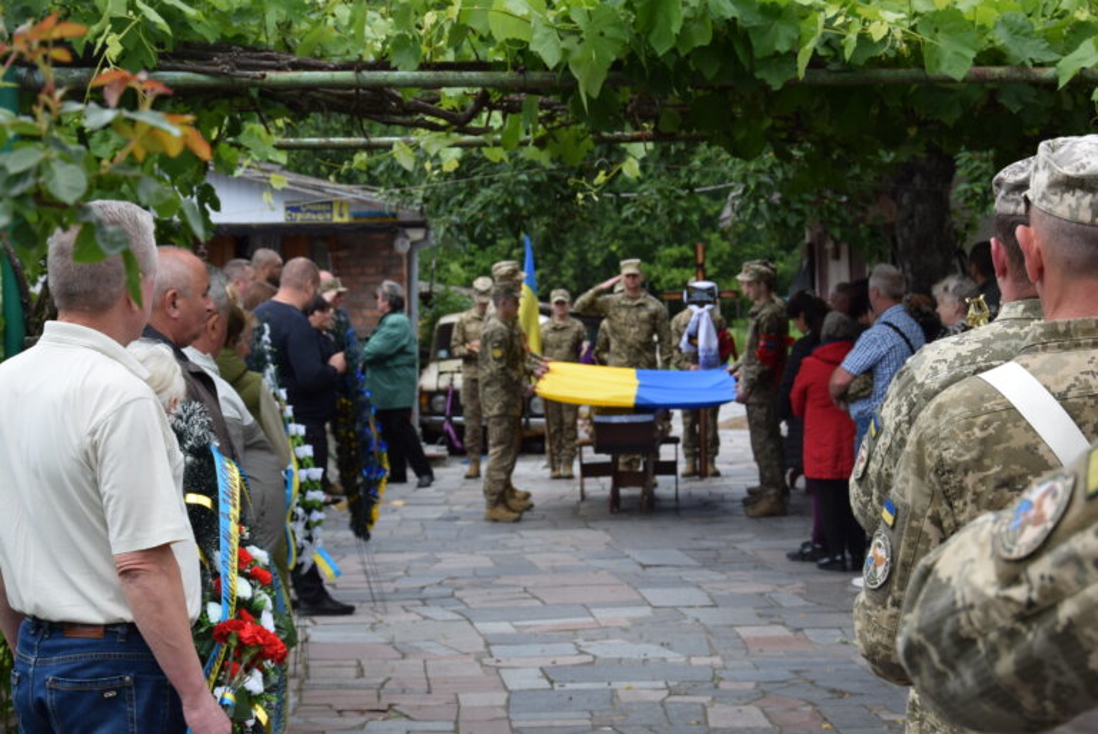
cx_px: 549
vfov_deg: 17.5
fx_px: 2380
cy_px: 367
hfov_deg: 26.0
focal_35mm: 78
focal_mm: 52
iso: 200
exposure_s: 1/320
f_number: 8
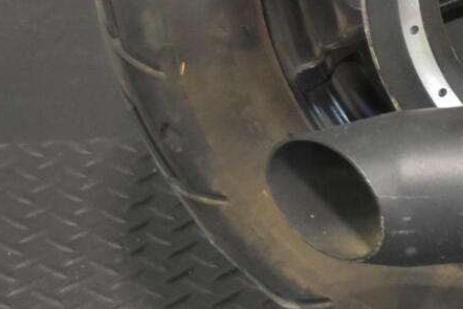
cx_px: 968
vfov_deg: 7.2
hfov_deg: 9.9
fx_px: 2444
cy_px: -63
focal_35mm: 190
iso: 1600
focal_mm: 28
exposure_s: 1/15
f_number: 4.5
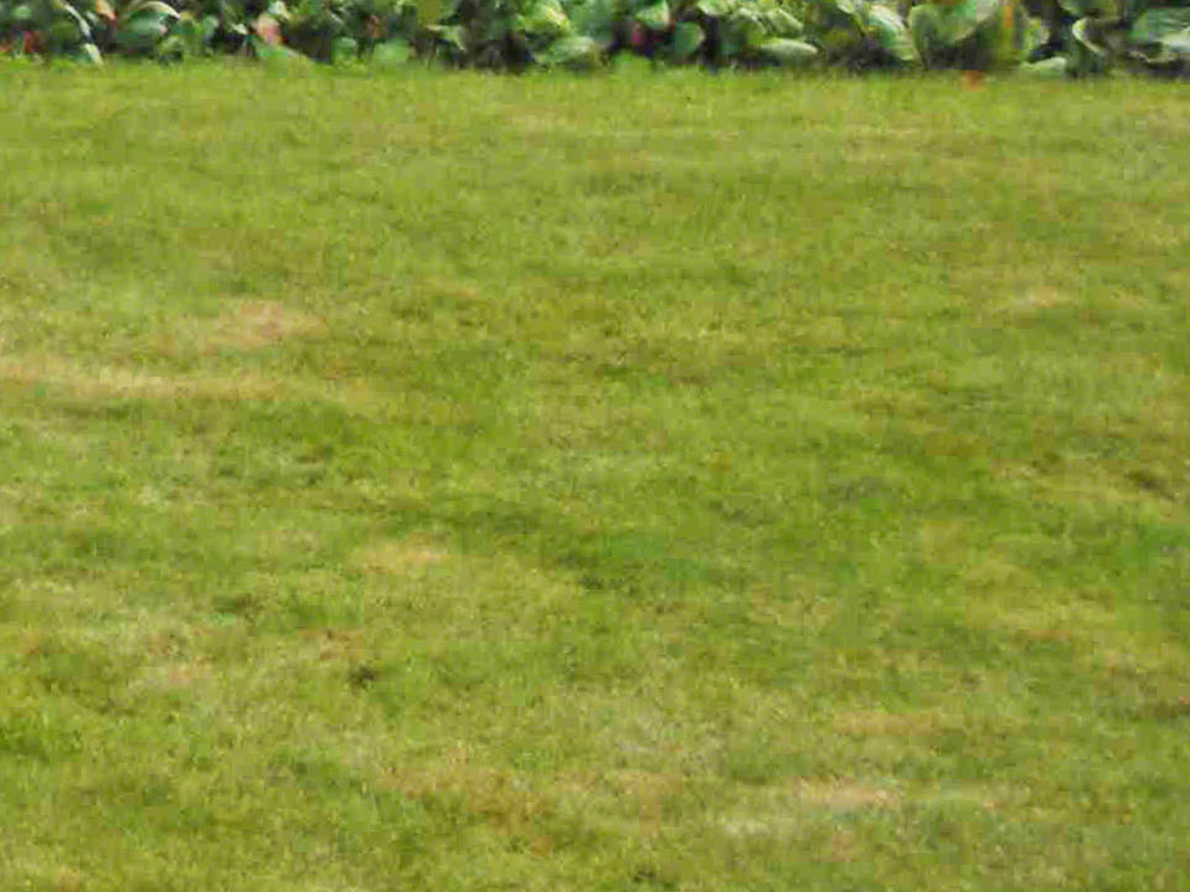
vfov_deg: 10.2
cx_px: -964
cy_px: -713
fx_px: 4709
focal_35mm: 137
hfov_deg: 13.0
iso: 50
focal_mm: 6.3
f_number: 2.8
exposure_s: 1/800
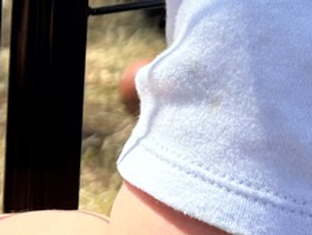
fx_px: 1660
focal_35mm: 184
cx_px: -210
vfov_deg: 8.1
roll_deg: -2.6
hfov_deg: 10.2
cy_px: 47
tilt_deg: -18.7
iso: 64
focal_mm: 5.96
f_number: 1.6
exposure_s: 1/1196
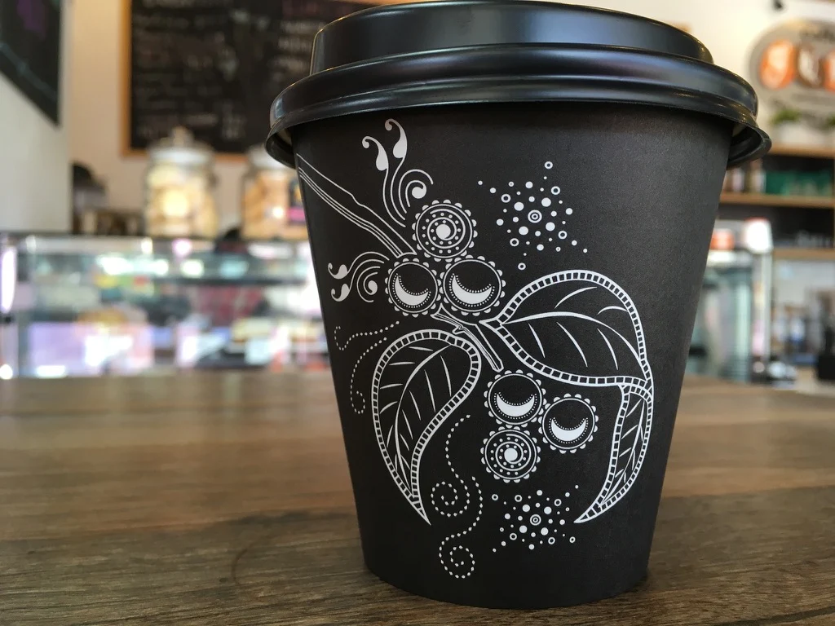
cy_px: 313
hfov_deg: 61.7
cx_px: 418
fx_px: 700
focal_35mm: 29
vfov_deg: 48.2
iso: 25
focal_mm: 4.15
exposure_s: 1/33
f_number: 2.2
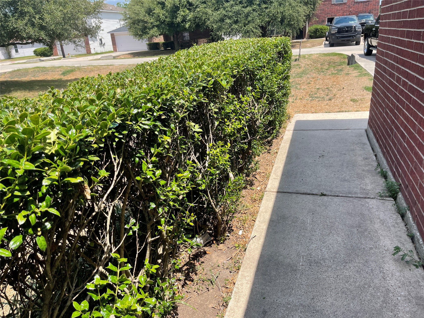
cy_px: 159
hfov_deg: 67.3
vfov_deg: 53.1
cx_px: 212
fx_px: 318
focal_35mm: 26
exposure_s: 1/1667
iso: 32
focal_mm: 5.1
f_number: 1.6
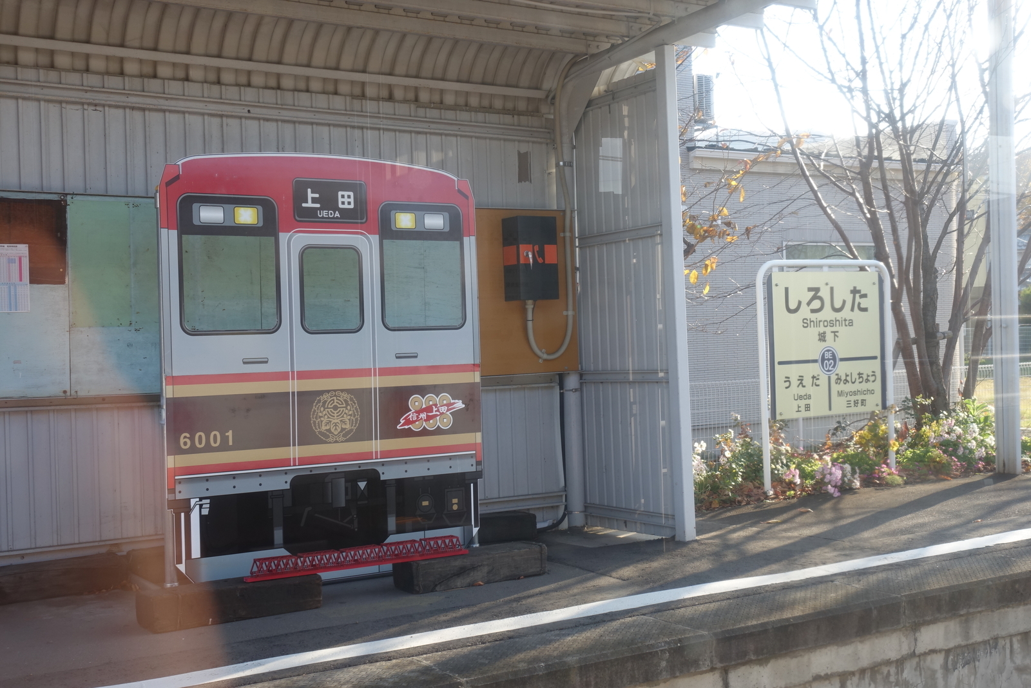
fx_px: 1260
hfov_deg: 44.5
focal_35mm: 44
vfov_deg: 30.5
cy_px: 344
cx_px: 516
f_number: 5.6
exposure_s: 1/100
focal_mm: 16.17
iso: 125
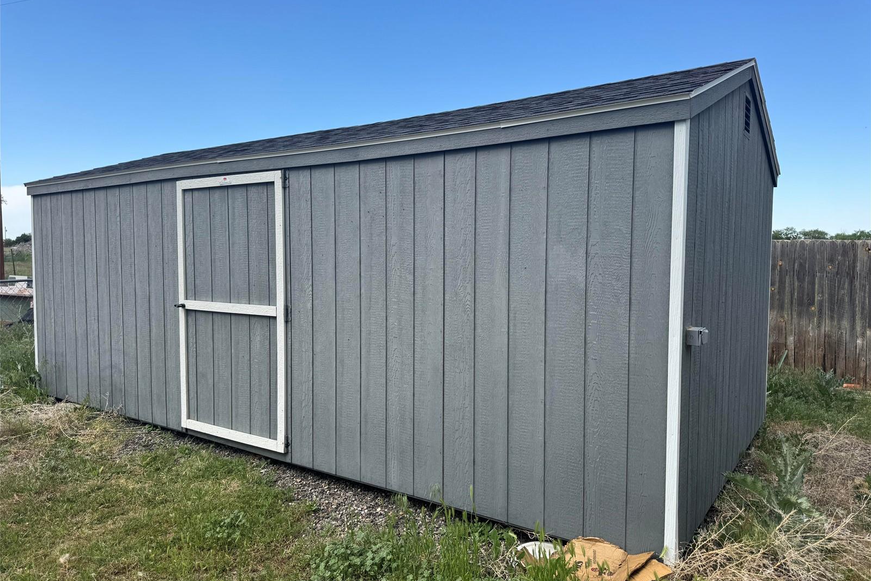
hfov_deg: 71.5
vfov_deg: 51.3
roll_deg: +0.1
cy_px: 296
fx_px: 605
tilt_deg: -5.1
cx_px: 436
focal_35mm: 25
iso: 80
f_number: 1.78
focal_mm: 6.76
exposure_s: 1/1721
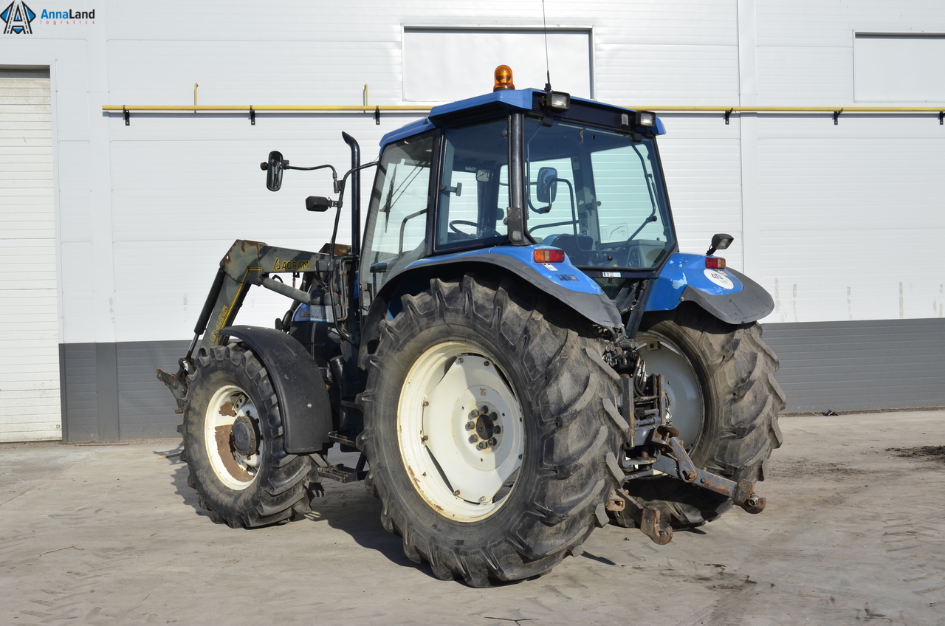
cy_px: 313
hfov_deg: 51.4
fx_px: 982
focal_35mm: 38
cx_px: 472
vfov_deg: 35.3
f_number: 11
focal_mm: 25
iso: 125
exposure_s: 1/250
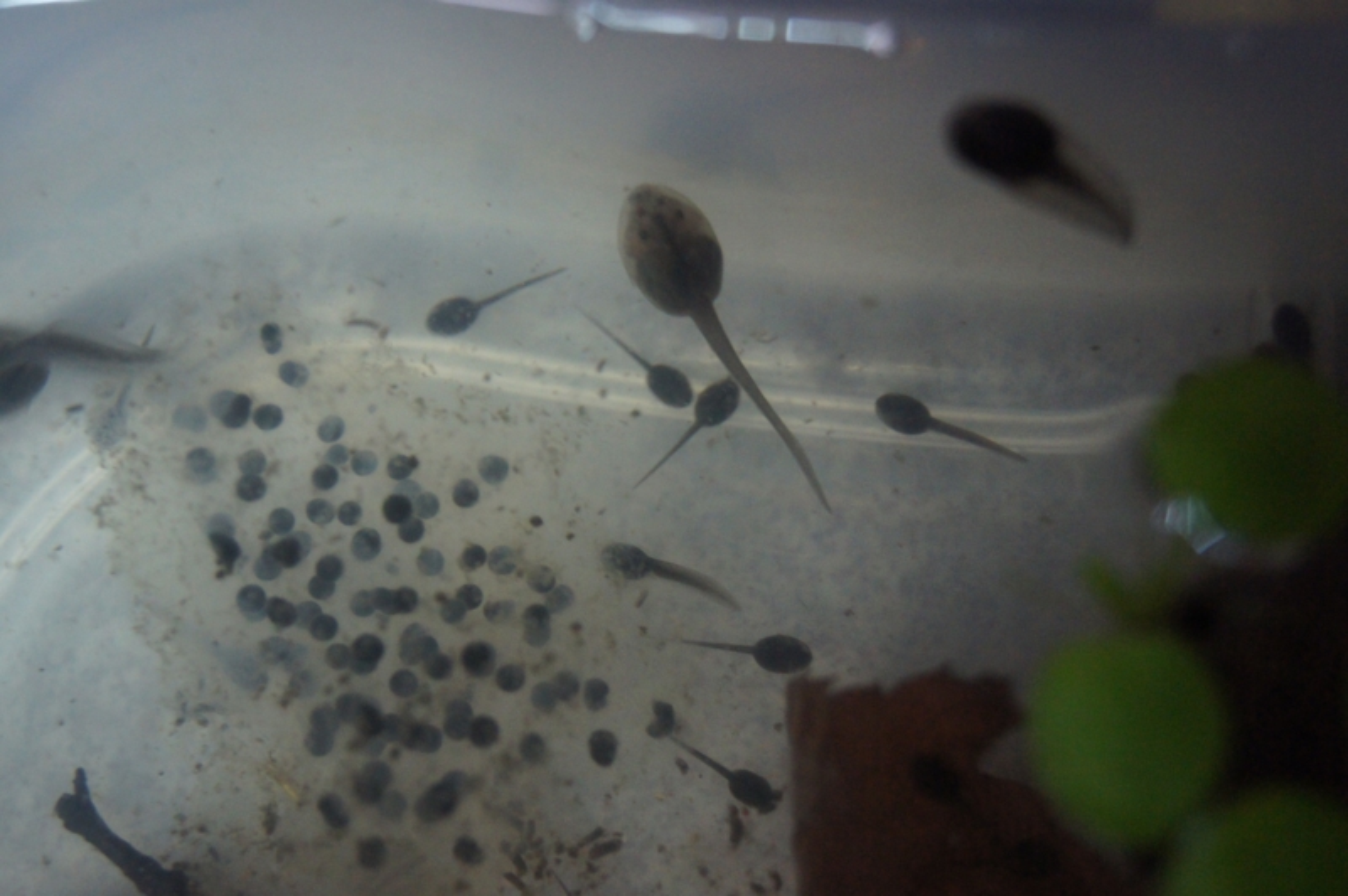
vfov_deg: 16.5
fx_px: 3087
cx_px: 674
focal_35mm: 82
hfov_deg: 24.6
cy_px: 448
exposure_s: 1/25
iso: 1600
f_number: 5.6
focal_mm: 55
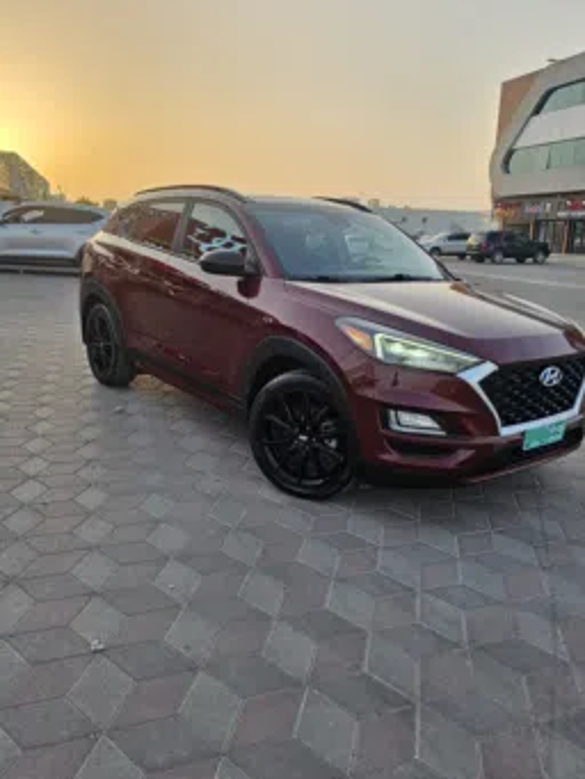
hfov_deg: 51.3
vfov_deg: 65.3
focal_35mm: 27
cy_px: 384
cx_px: 324
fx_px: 608
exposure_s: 1/182
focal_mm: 6.3
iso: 20
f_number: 1.7
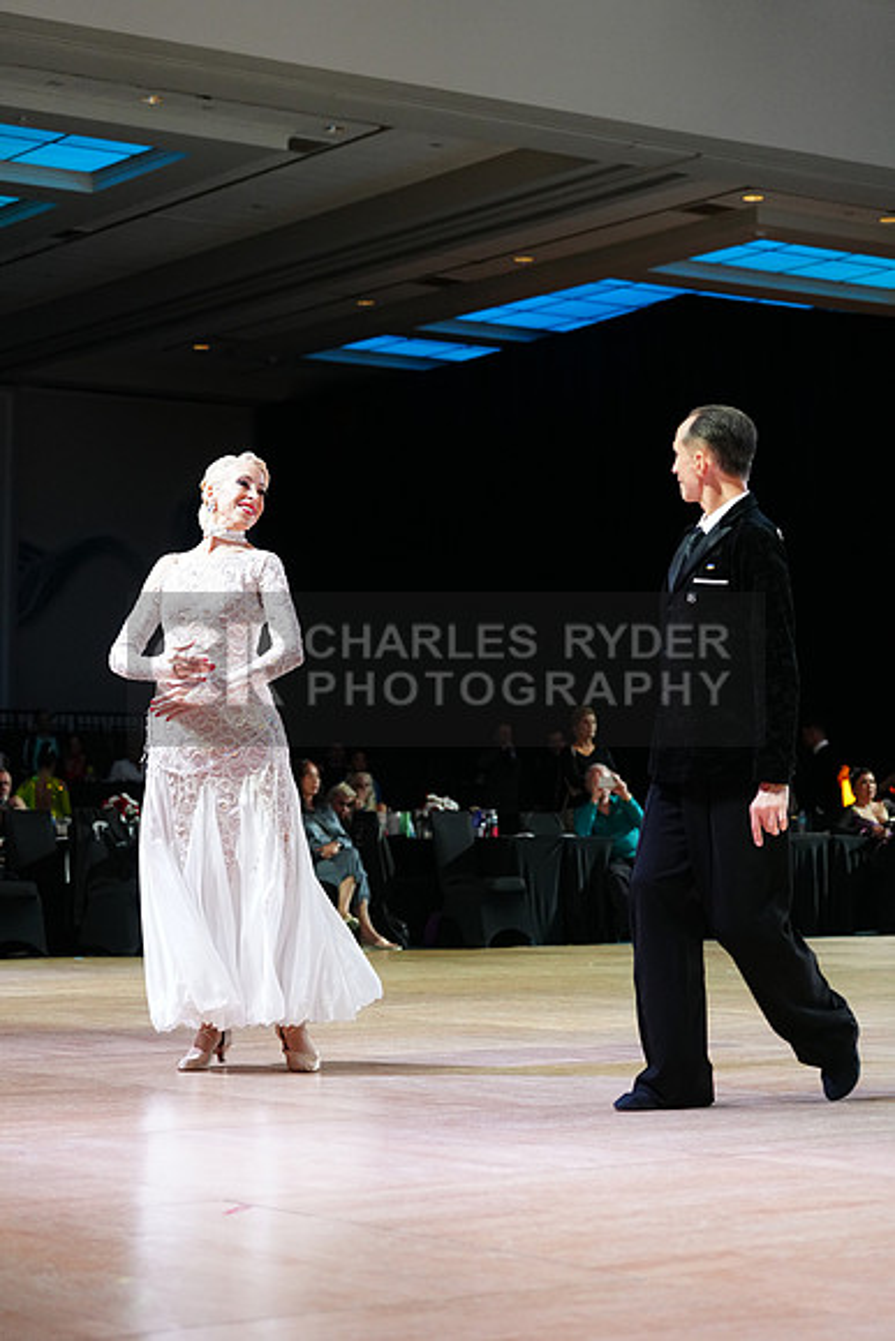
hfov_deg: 18.2
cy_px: 670
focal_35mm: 75
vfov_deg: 27.0
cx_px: 448
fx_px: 2795
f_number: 4
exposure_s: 1/250
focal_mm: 75
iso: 2500
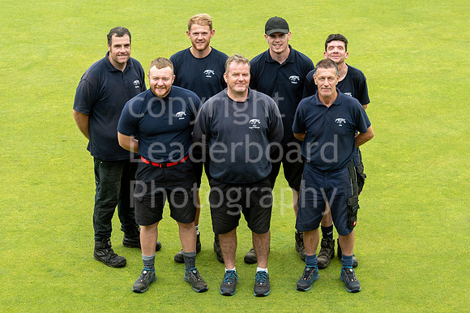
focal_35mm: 105
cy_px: 156
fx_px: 1370
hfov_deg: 19.5
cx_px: 235
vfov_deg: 13.0
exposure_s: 1/200
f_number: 7.1
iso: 200
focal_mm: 70
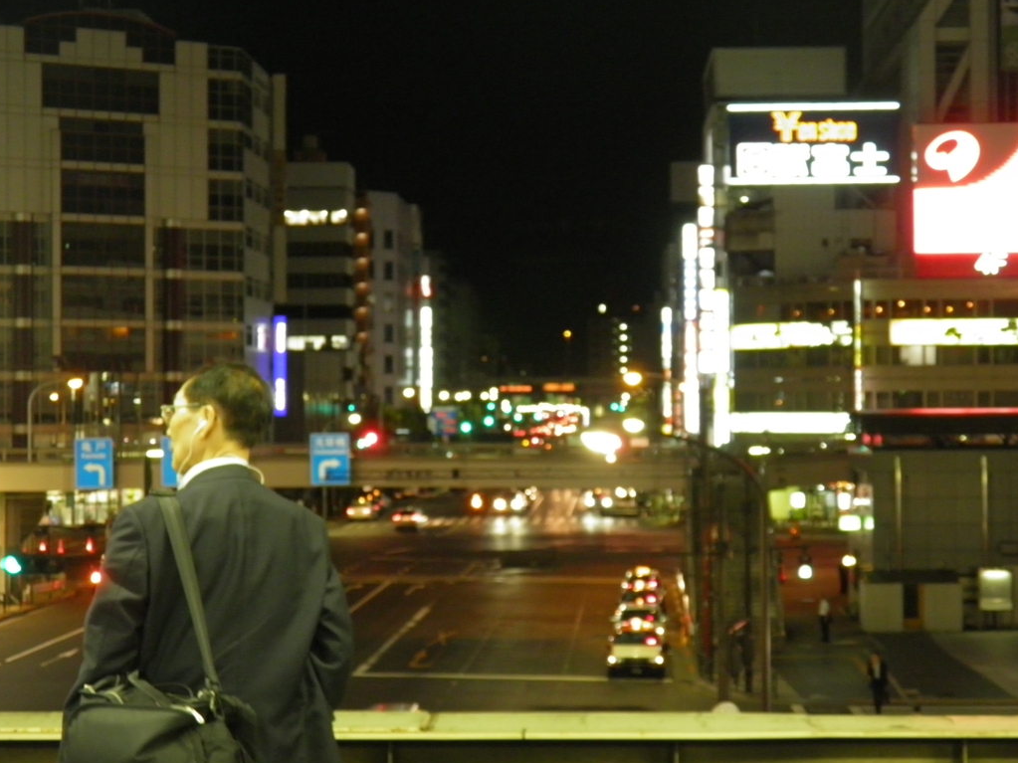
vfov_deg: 22.6
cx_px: 518
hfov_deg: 29.8
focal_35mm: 65
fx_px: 1911
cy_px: 389
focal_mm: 11.2
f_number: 3.8
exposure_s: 1/8
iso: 320
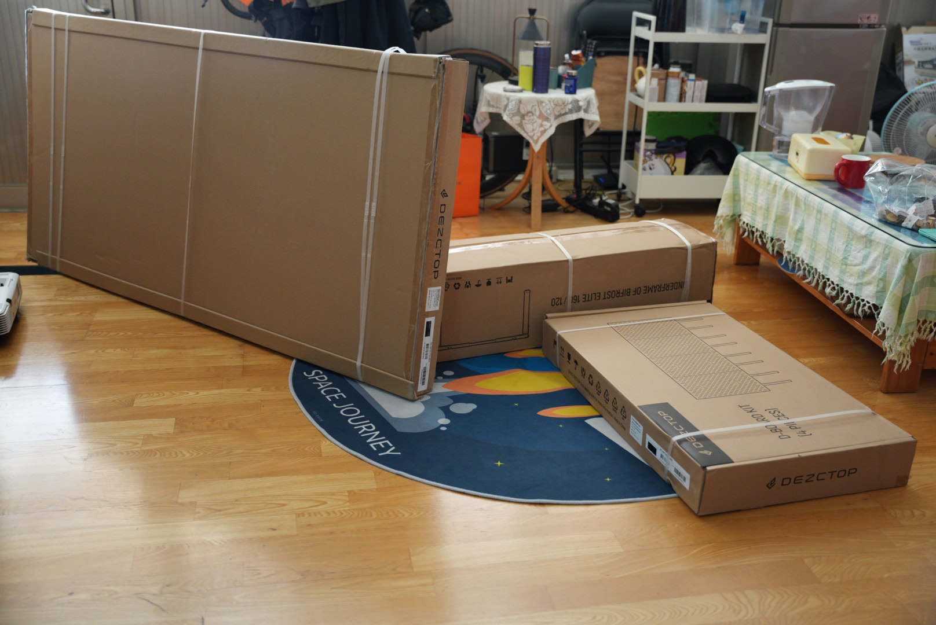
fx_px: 963
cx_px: 468
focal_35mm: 37
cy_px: 312
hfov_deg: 51.9
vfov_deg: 36.0
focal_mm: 37
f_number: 2.8
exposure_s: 1/200
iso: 2000
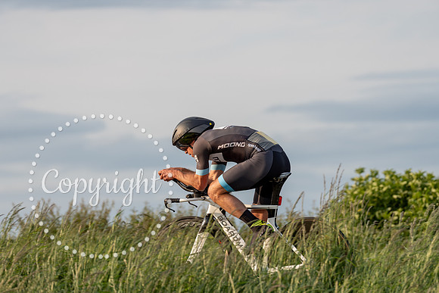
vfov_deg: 6.9
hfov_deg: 10.3
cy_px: 146
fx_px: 2439
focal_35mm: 200
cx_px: 220
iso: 125
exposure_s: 1/1000
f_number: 4
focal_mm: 200
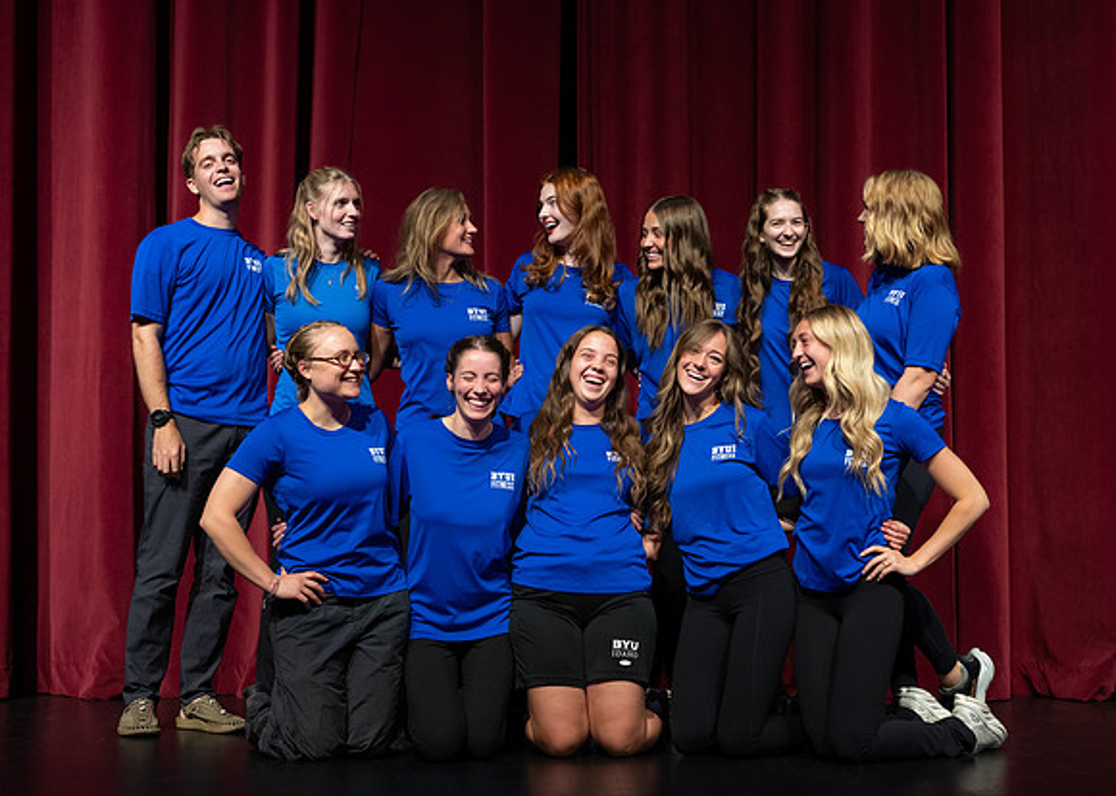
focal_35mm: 58
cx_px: 560
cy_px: 369
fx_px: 1836
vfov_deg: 24.5
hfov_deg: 33.8
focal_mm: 46
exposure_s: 1/100
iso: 1600
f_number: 6.3
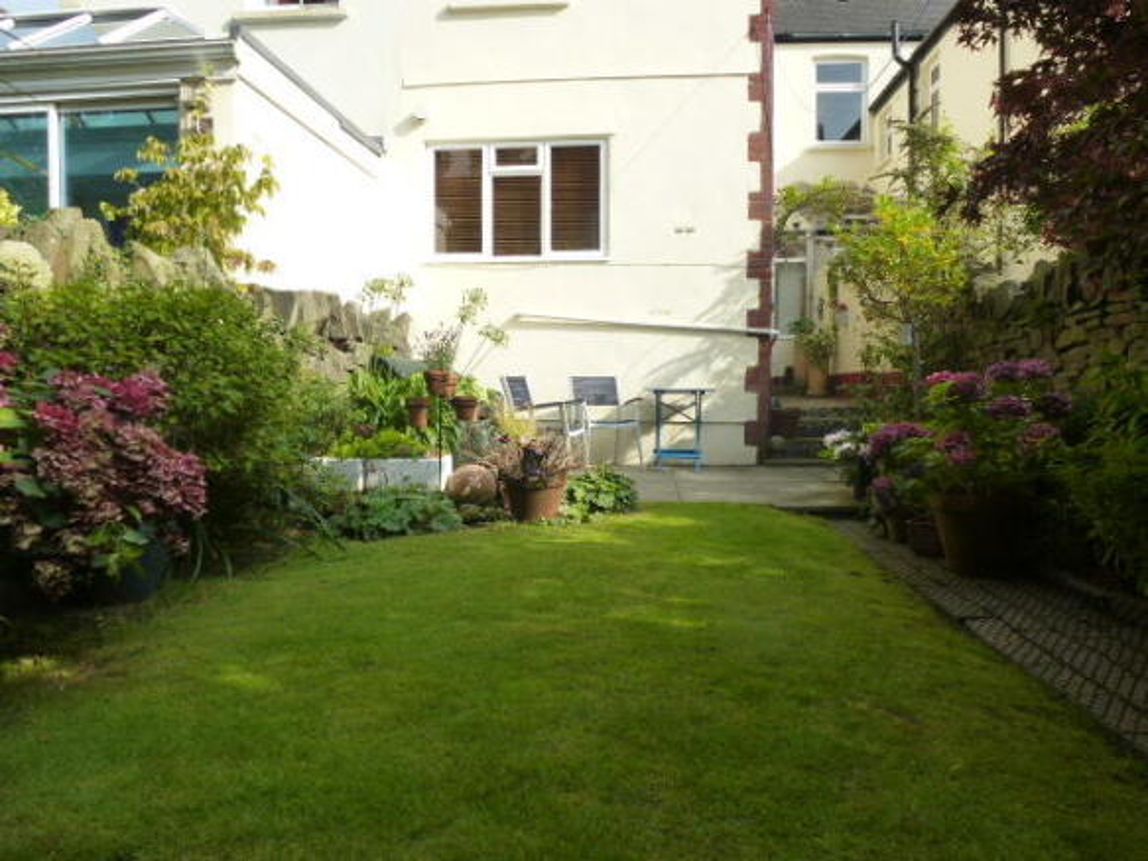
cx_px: 574
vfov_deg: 56.8
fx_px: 796
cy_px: 430
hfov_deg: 71.6
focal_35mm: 24
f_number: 4
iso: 160
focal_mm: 4.3
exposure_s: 1/400
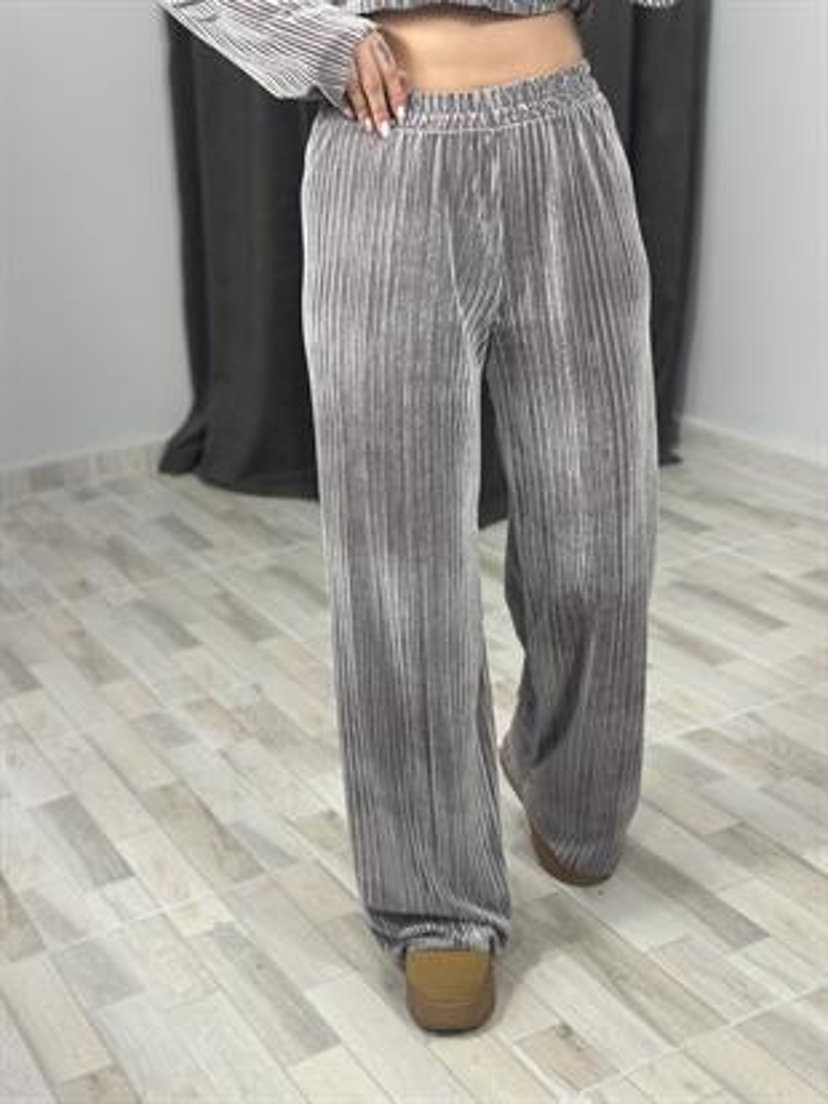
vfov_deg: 39.6
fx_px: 1530
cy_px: 552
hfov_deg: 30.3
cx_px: 414
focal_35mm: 48
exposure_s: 1/100
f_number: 1.78
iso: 160
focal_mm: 6.86
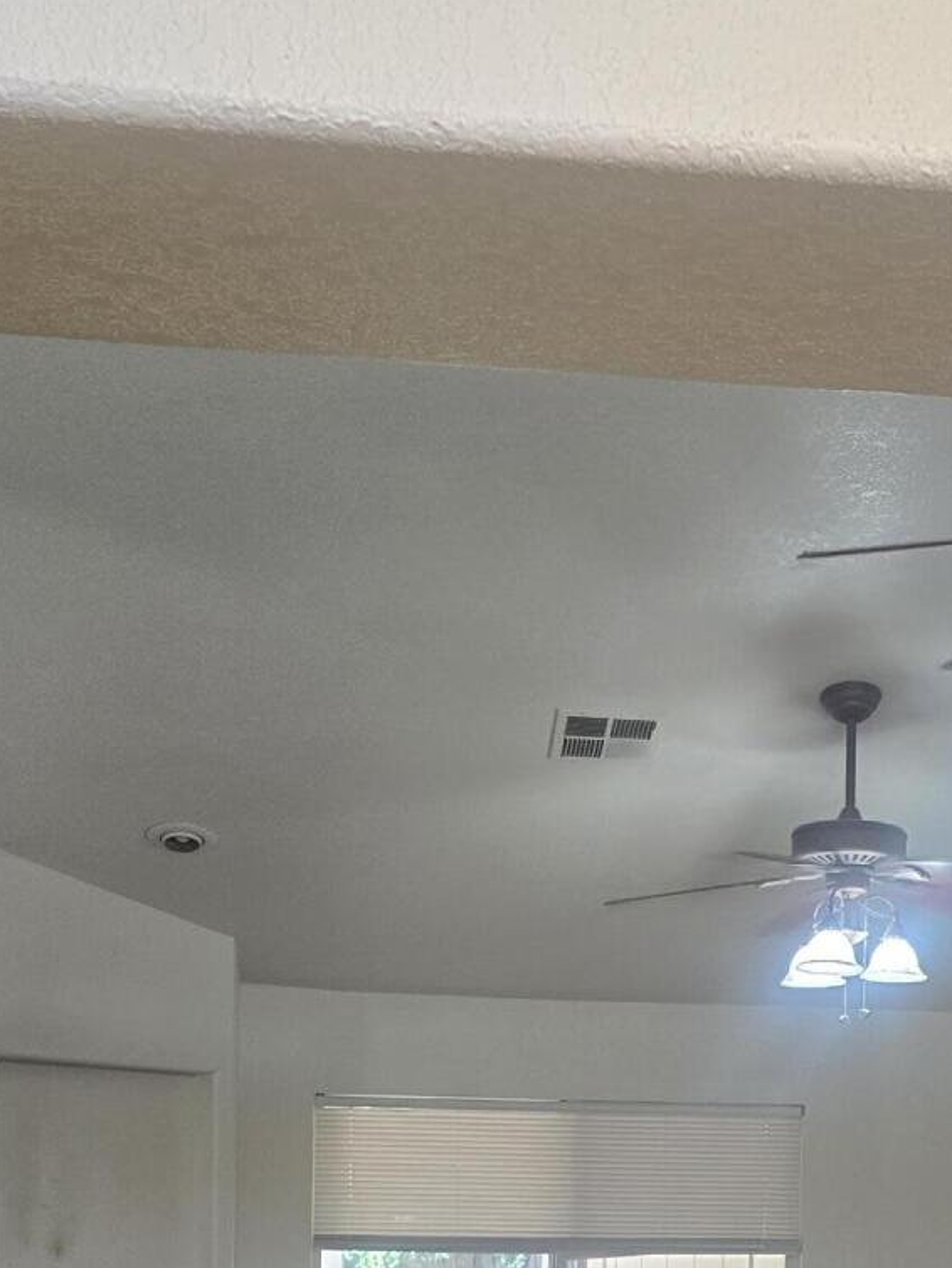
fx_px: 2236
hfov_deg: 23.8
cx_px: 688
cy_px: 1271
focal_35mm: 61
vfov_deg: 29.5
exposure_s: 1/120
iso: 200
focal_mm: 6.3
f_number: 1.7
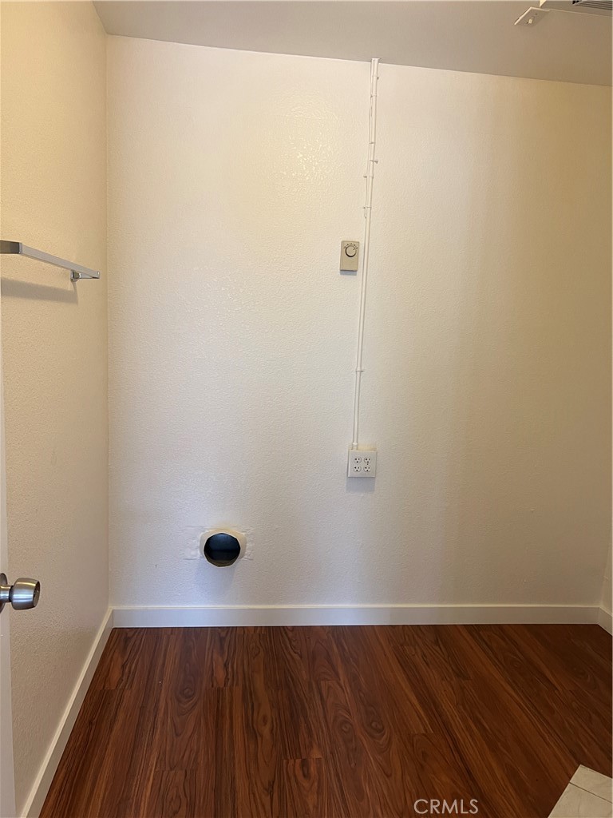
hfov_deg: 53.1
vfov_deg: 67.3
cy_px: 409
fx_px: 614
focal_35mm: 26
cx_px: 306
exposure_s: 1/60
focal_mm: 5.7
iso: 125
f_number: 1.5
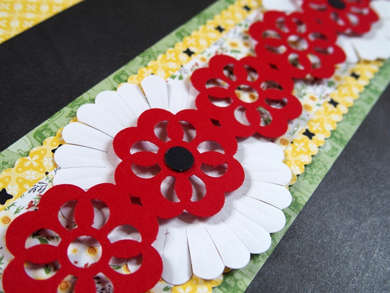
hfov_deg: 49.0
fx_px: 428
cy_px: 146
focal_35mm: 38
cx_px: 195
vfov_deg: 37.7
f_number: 2.8
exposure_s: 1/80
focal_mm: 8.1
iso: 160
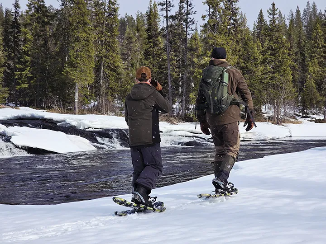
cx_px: 163
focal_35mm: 69
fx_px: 650
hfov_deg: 28.2
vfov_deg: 21.3
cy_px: 122
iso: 50
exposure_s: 1/2500
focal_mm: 7.9
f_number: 2.4
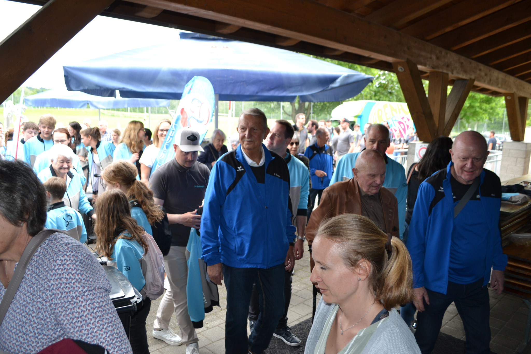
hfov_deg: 67.4
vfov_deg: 47.9
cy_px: 177
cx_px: 266
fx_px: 398
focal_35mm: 27
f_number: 4
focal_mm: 18
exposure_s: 1/125
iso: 250
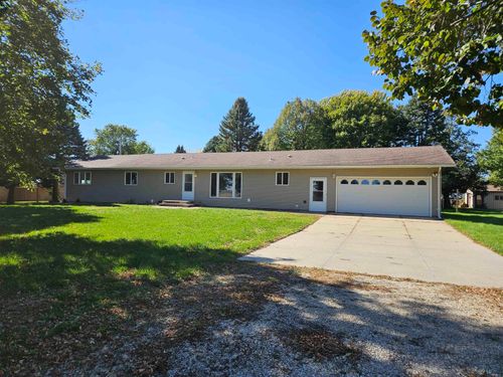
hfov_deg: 73.9
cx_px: 252
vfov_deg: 58.9
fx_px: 334
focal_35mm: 23
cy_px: 188
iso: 25
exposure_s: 1/1297
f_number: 1.8
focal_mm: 5.4
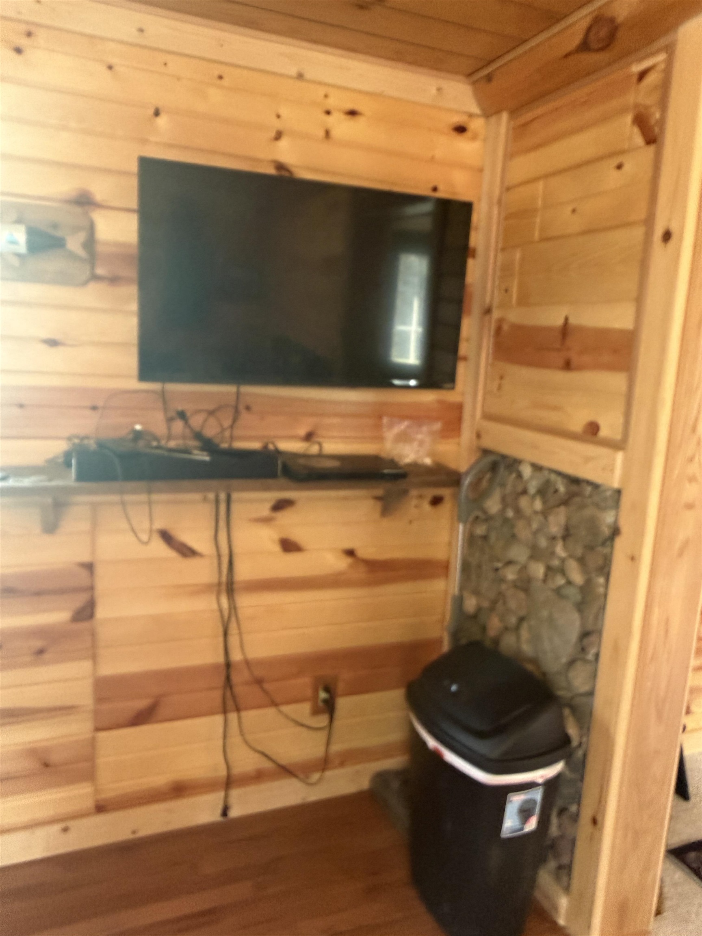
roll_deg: -4.0
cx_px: 351
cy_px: 468
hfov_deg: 56.8
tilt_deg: -9.1
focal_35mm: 24
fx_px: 649
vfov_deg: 71.6
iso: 640
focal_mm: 2.22
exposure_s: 1/60
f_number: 2.2
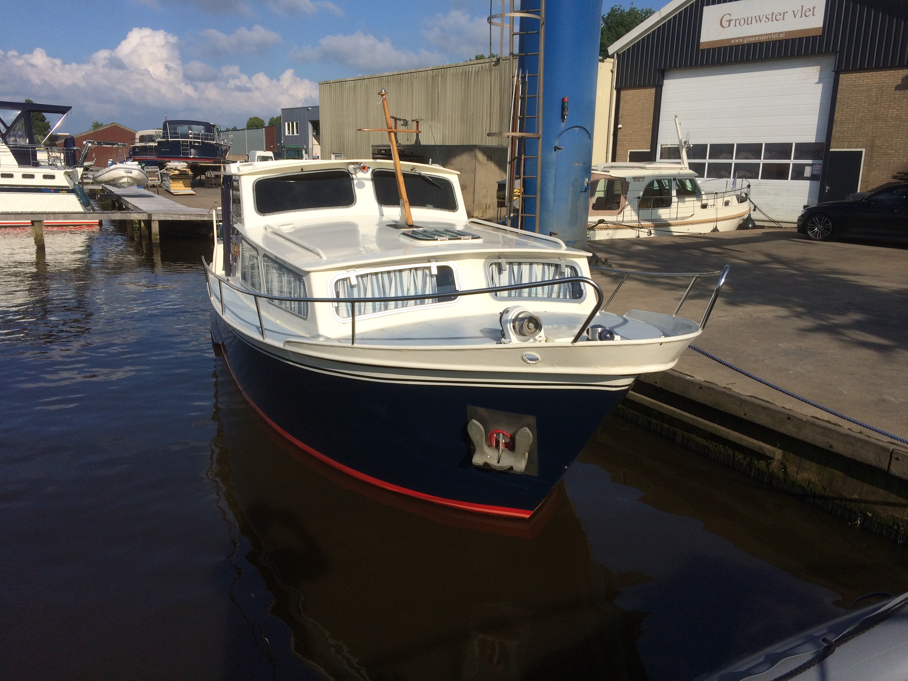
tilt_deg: -13.7
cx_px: 454
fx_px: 761
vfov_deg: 48.2
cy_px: 340
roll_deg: -0.9
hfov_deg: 61.7
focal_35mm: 29
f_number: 2.2
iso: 32
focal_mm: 4.15
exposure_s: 1/3425
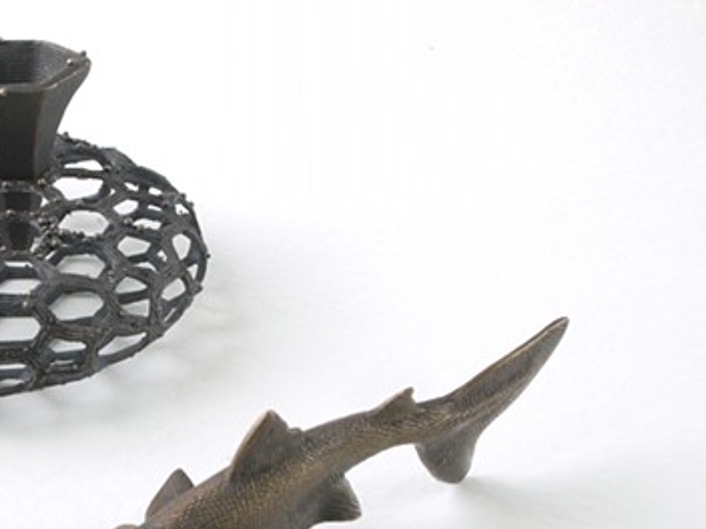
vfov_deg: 12.3
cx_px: 136
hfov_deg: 16.3
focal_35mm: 120
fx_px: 2447
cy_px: 337
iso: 400
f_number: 14
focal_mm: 33
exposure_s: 1/13
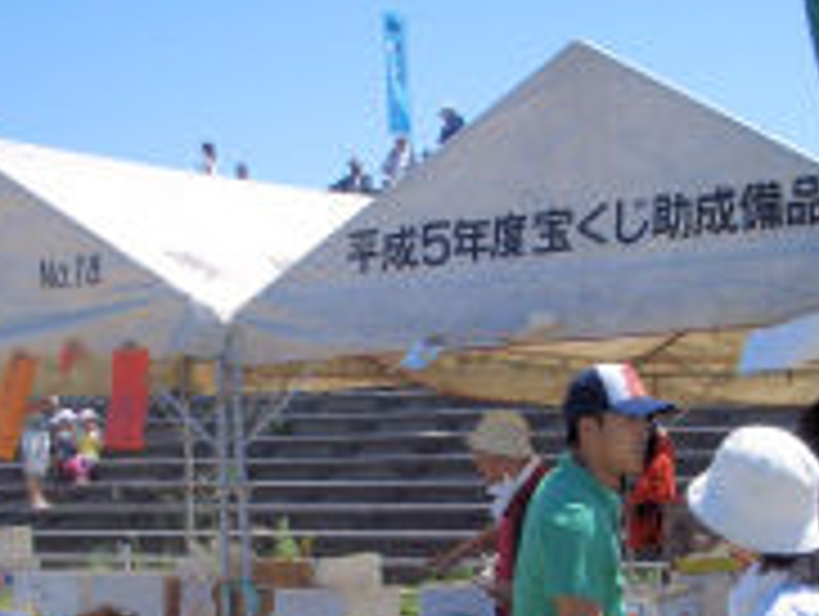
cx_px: 342
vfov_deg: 18.2
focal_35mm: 81
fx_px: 1919
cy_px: 425
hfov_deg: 24.1
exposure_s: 1/640
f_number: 4.3
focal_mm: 5.8
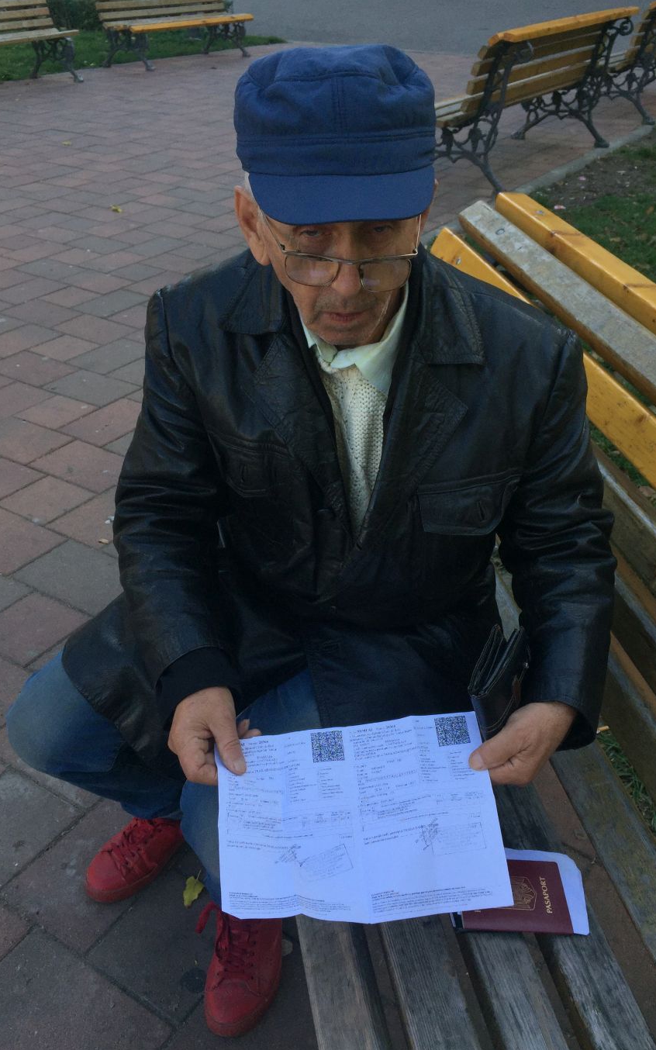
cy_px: 528
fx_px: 887
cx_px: 356
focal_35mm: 31
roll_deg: +1.2
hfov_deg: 40.6
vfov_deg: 61.2
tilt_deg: -34.3
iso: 32
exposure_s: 1/471
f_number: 2.2
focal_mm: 4.15
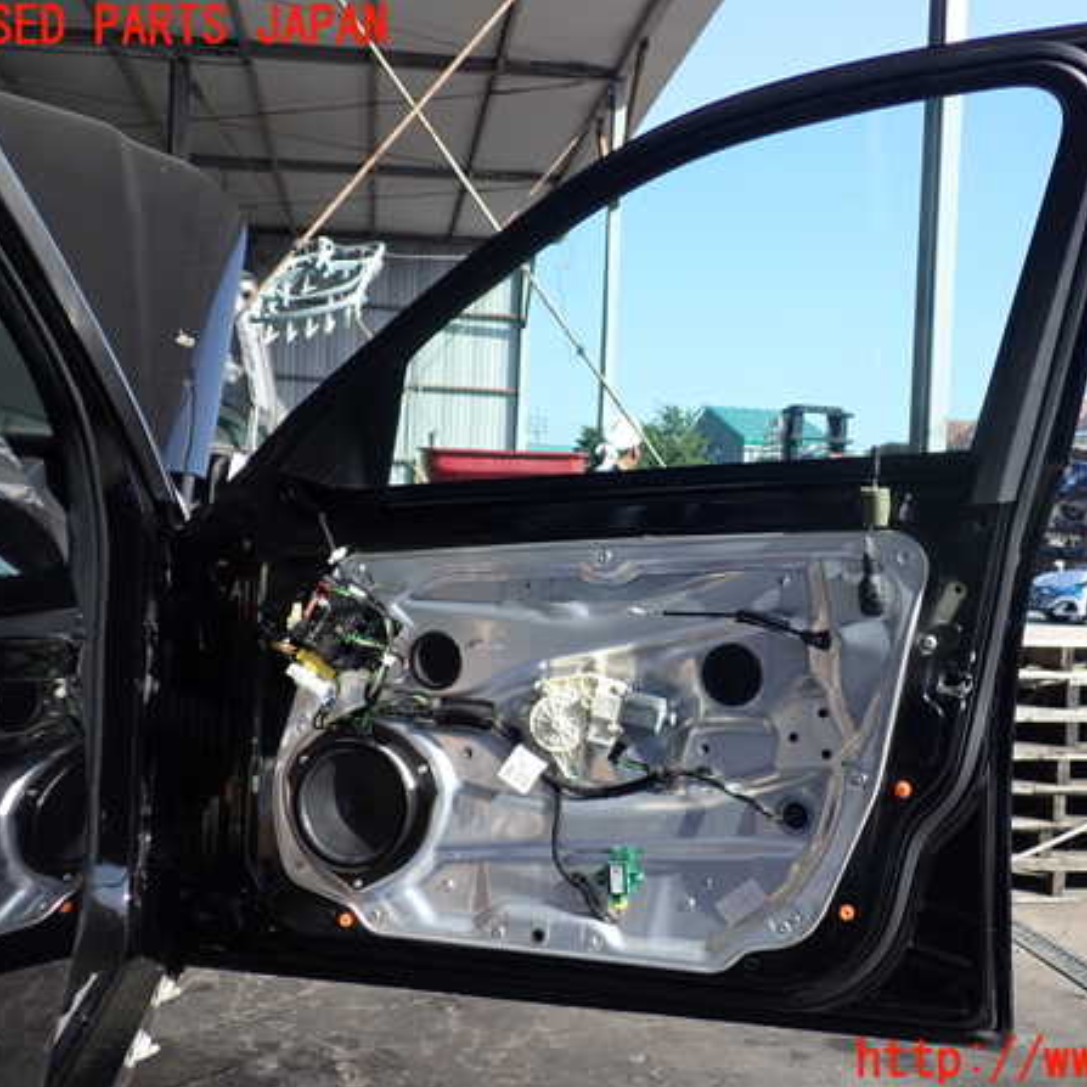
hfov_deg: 43.5
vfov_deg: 43.9
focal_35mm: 38
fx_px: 1350
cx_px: 676
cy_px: 545
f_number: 2.4
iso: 100
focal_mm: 5.79
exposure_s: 1/800
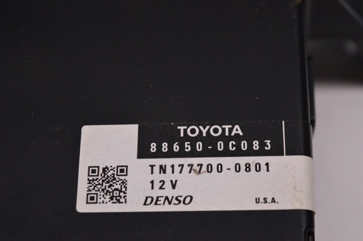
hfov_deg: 24.6
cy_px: 120
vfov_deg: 16.5
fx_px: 831
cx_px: 182
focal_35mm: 82
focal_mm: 55
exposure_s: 1/400
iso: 3200
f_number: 5.6
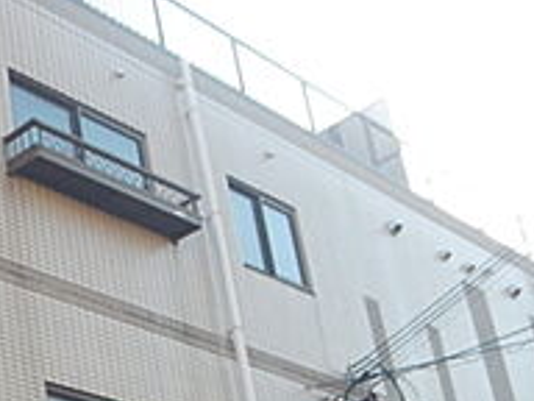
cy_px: 351
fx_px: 1157
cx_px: -67
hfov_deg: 24.1
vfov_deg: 19.3
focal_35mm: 75
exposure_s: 1/400
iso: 125
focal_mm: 4.3
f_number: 2.8
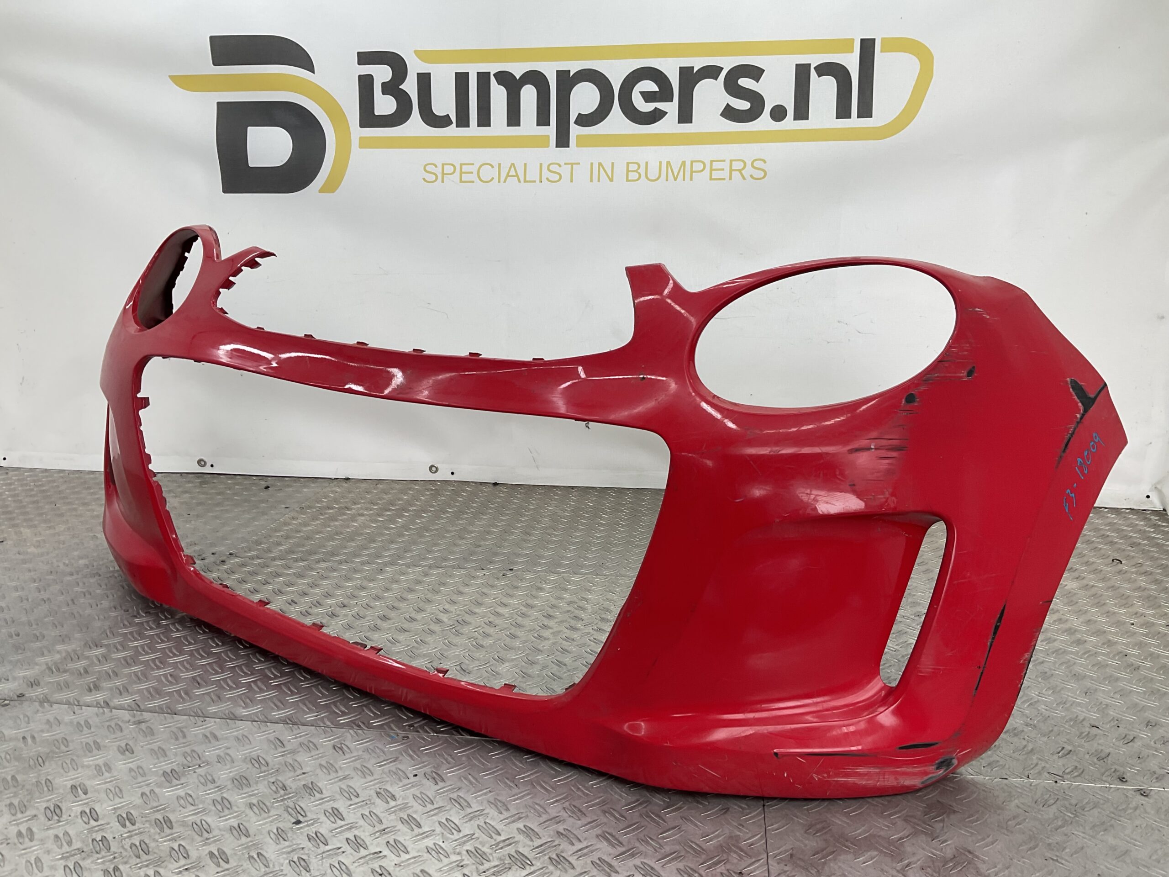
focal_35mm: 29
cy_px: 438
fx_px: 979
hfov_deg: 61.7
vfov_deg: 48.2
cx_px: 584
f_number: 1.8
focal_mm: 3
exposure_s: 1/122
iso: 16
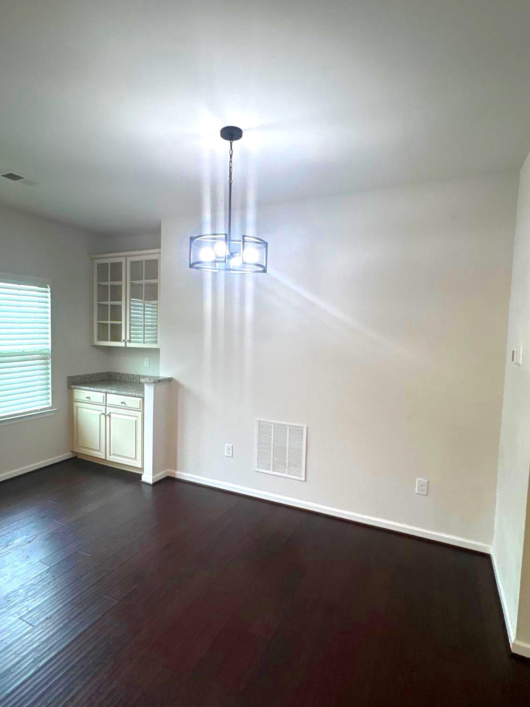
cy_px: 357
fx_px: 388
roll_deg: -0.6
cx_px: 239
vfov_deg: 84.7
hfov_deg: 68.5
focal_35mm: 19
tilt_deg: -3.6
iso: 160
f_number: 2.2
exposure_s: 1/120
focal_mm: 2.22
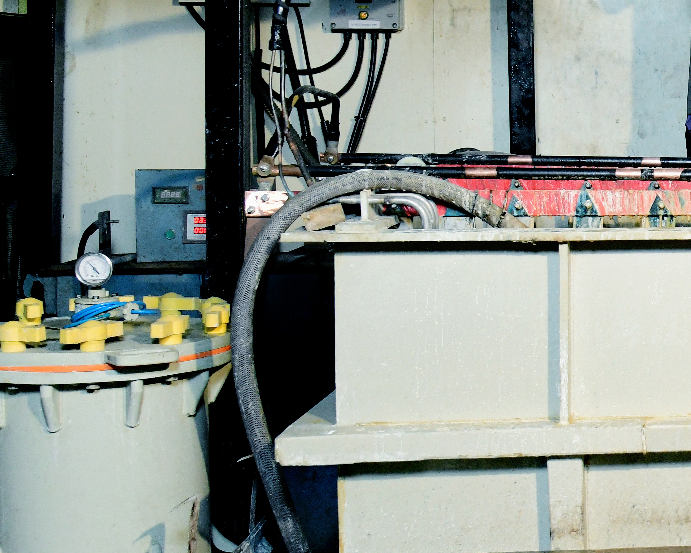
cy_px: 172
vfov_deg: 21.4
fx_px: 1452
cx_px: 938
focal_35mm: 71
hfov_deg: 23.2
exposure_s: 1/160
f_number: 6.3
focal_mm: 24
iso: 1600
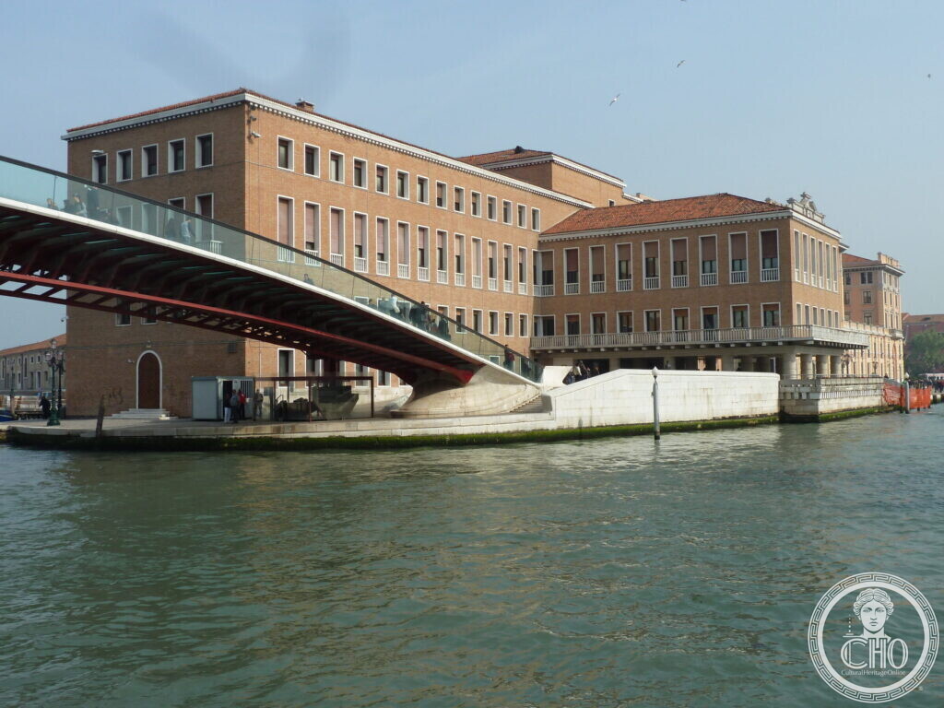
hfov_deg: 50.1
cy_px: 354
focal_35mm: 37
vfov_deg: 38.7
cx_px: 472
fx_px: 1009
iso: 80
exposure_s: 1/400
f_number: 5
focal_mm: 6.1
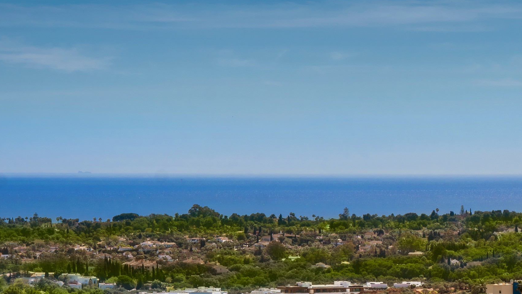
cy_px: 245
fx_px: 2948
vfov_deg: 5.7
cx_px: 450
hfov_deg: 10.1
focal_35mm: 213
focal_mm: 85
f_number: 8
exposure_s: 1/400
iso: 160
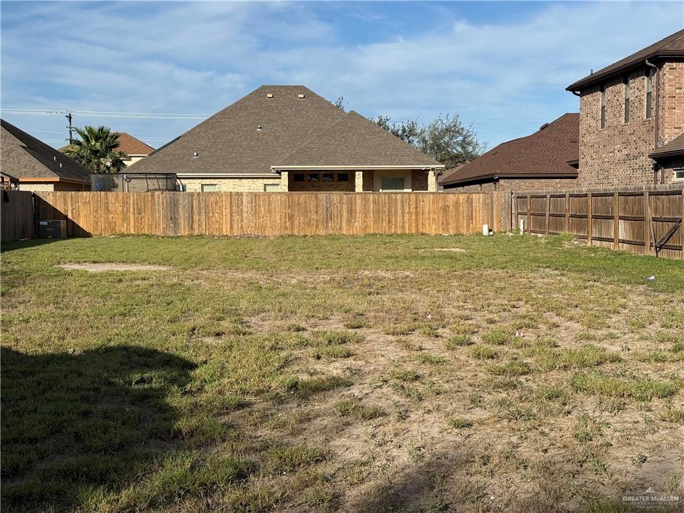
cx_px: 342
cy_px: 256
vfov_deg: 30.3
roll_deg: +0.6
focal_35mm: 48
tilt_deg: -3.5
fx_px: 948
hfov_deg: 39.7
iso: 64
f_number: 1.78
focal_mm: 6.76
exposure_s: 1/6536
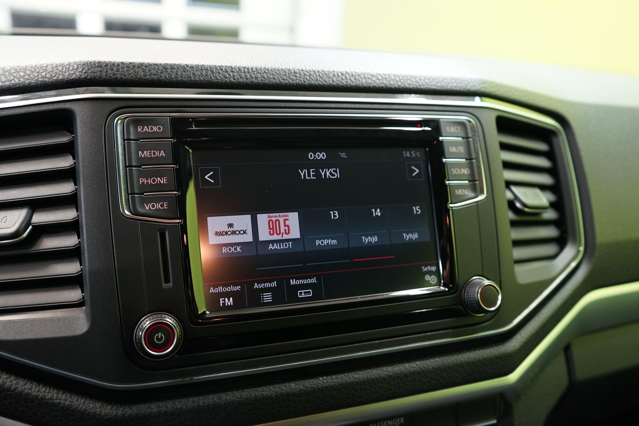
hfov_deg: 63.7
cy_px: 213
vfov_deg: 45.0
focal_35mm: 29
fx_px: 515
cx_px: 320
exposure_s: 1/25
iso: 1600
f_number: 4.5
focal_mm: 29
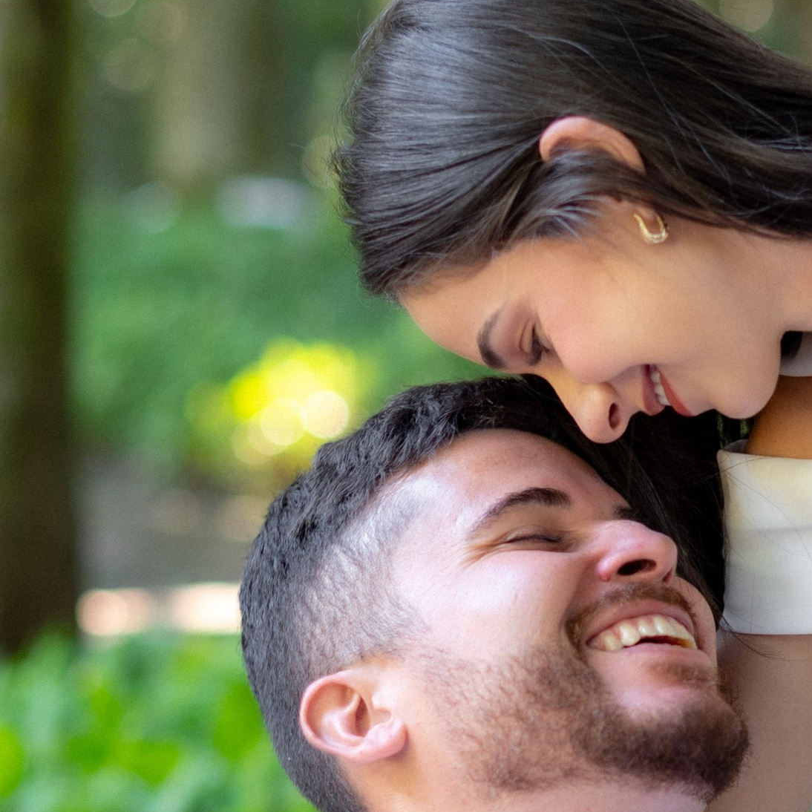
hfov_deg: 11.7
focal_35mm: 149
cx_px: 713
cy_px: 553
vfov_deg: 11.7
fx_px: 3954
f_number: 2
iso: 400
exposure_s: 1/160
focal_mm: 50
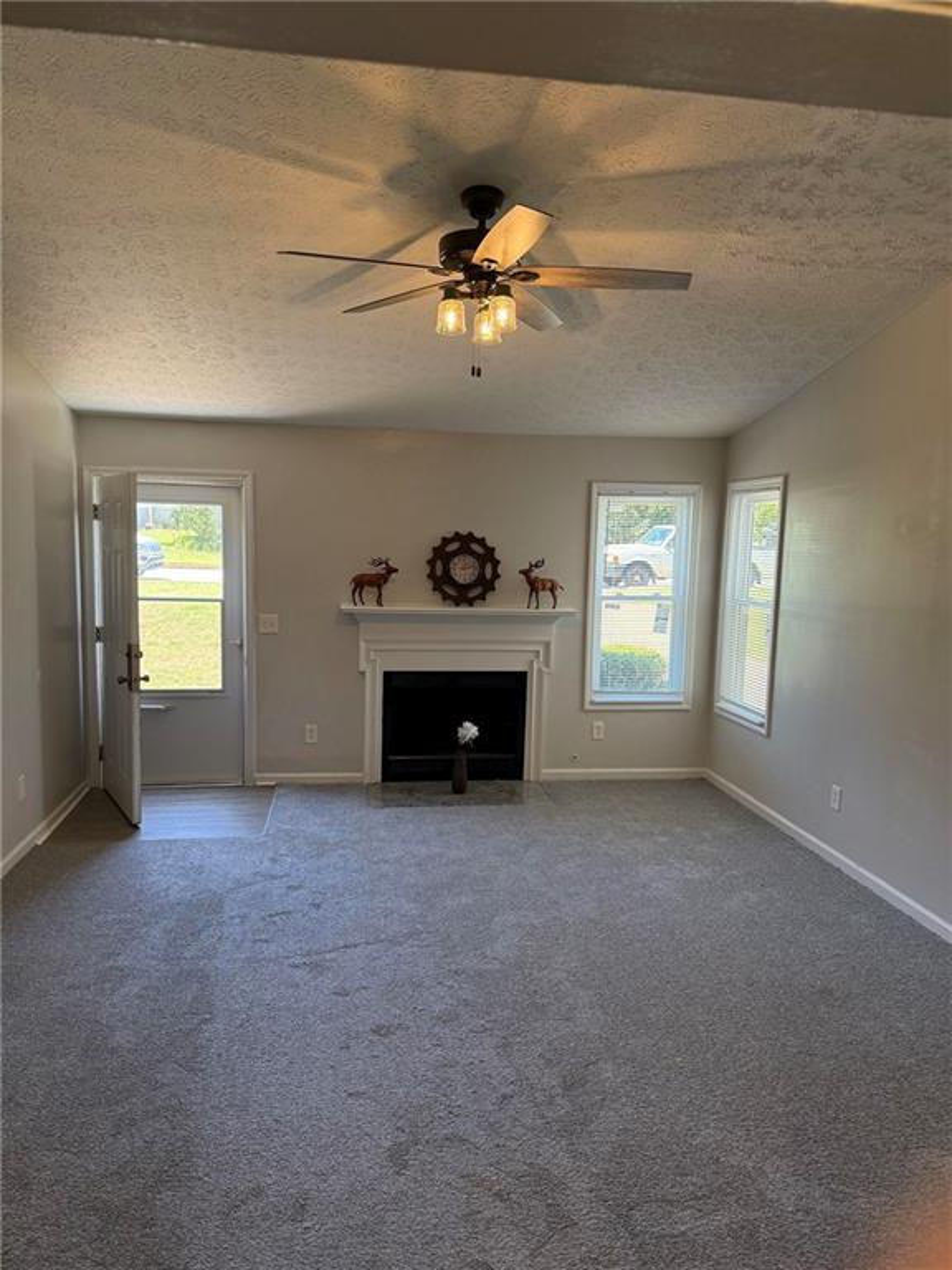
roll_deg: -1.8
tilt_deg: -6.7
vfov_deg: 71.6
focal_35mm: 24
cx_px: 476
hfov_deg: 56.8
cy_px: 635
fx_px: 880
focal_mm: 6.76
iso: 200
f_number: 1.78
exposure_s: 1/185
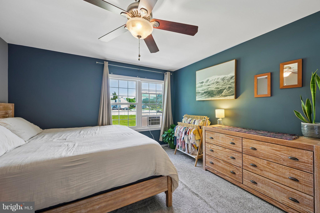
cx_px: 160
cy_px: 106
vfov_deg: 81.2
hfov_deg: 104.3
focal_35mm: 14
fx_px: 124
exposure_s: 1/8
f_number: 8
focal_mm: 14
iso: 400
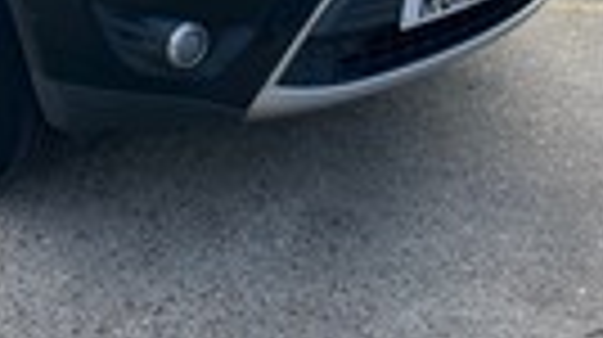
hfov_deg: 27.9
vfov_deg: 14.9
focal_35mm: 74
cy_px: -189
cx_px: 99
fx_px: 1182
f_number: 1.6
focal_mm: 4.2
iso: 32
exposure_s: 1/1715
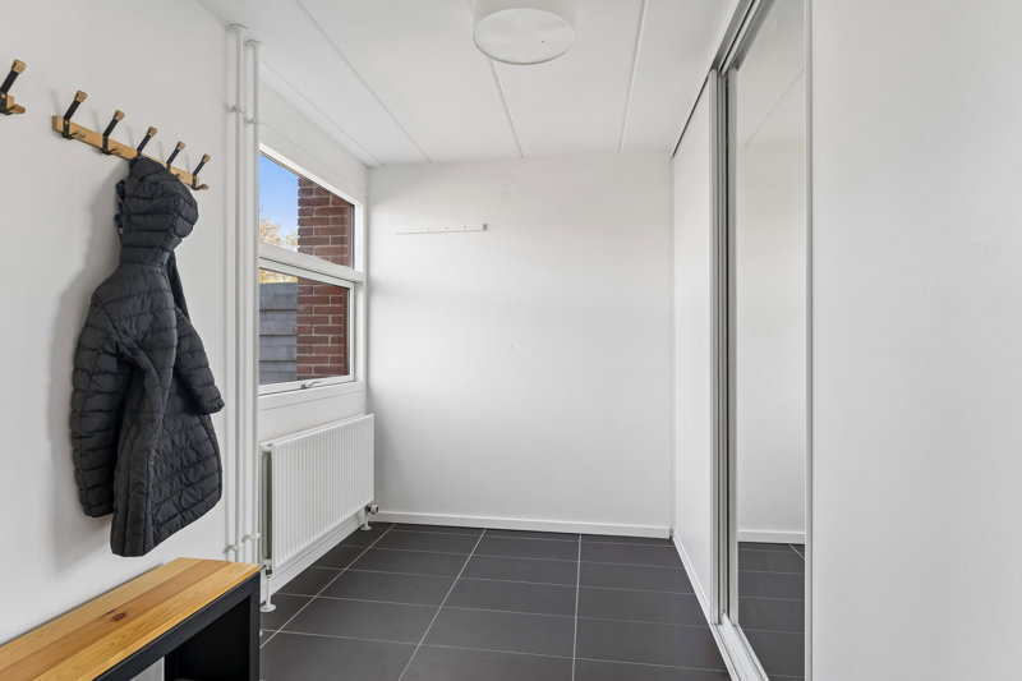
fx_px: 519
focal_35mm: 18
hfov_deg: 89.1
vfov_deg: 66.5
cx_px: 511
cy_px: 340
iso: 800
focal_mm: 18.3
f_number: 7.1
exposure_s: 1/80
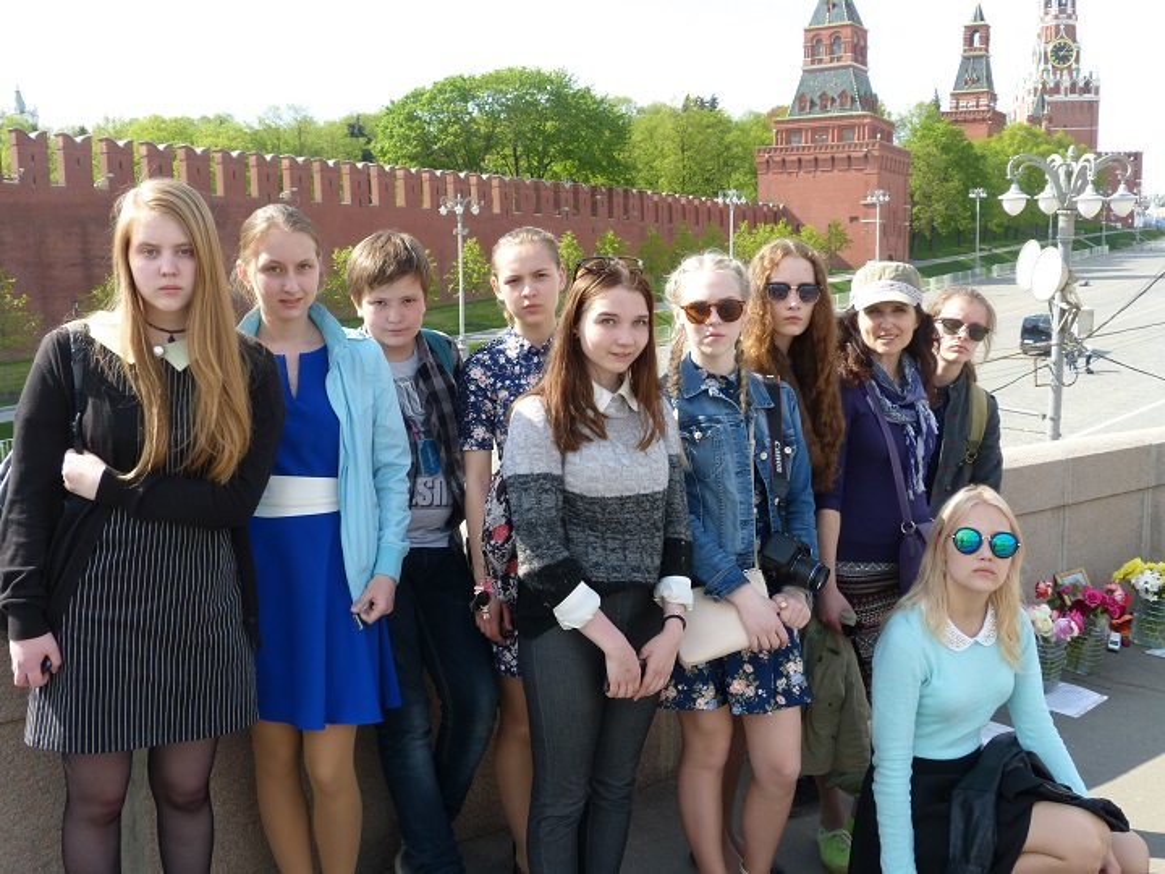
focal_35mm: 38
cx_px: 582
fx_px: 1279
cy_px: 437
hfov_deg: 49.0
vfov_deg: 37.7
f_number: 4
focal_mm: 6.7
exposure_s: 1/320
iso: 100
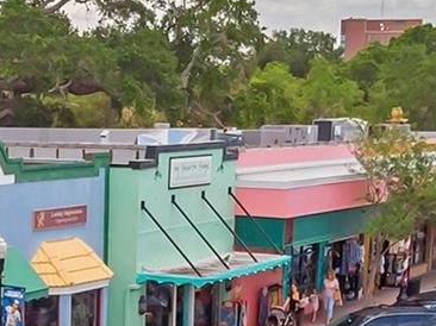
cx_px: 18
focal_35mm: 105
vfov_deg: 13.6
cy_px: 421
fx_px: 1322
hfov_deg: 18.3
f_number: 2.8
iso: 173
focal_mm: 4.5
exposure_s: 1/120
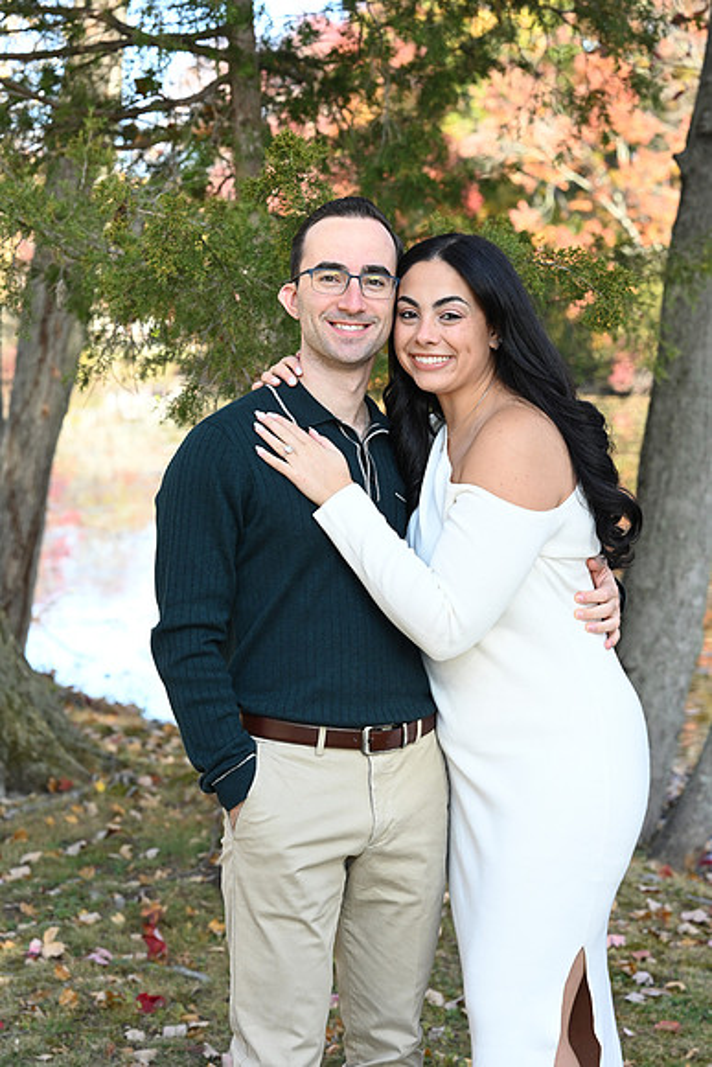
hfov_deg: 16.1
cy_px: 534
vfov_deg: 23.9
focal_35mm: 85
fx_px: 2520
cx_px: 356
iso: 320
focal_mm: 85
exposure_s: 1/160
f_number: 6.3
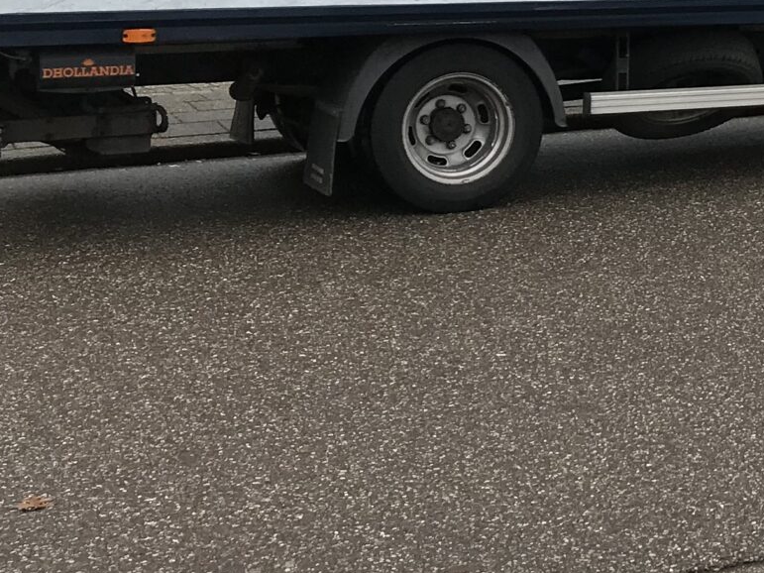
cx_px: 1102
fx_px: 2052
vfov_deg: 15.4
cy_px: -74
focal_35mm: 93
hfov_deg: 18.9
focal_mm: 3.99
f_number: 1.8
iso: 20
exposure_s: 1/103
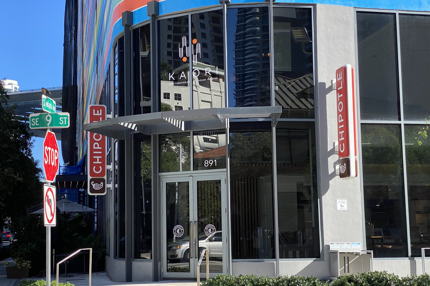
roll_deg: +0.9
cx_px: 213
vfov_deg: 24.6
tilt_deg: +6.6
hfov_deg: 36.2
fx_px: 657
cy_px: 154
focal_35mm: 55
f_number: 2
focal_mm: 6
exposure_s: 1/685
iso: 20
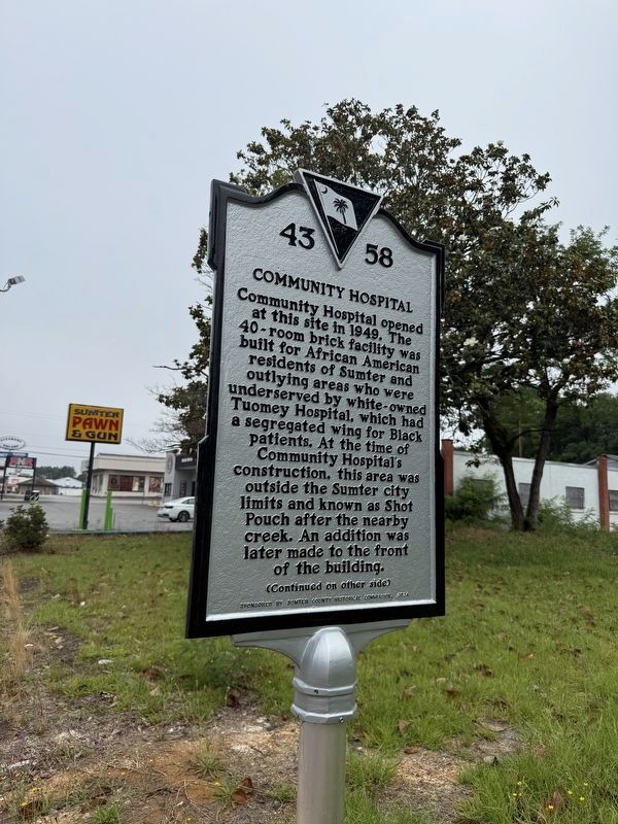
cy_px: 412
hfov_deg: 56.8
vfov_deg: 71.6
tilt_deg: +8.3
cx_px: 309
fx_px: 571
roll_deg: +0.0
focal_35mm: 24
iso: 80
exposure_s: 1/5319
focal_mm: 6.76
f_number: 1.78
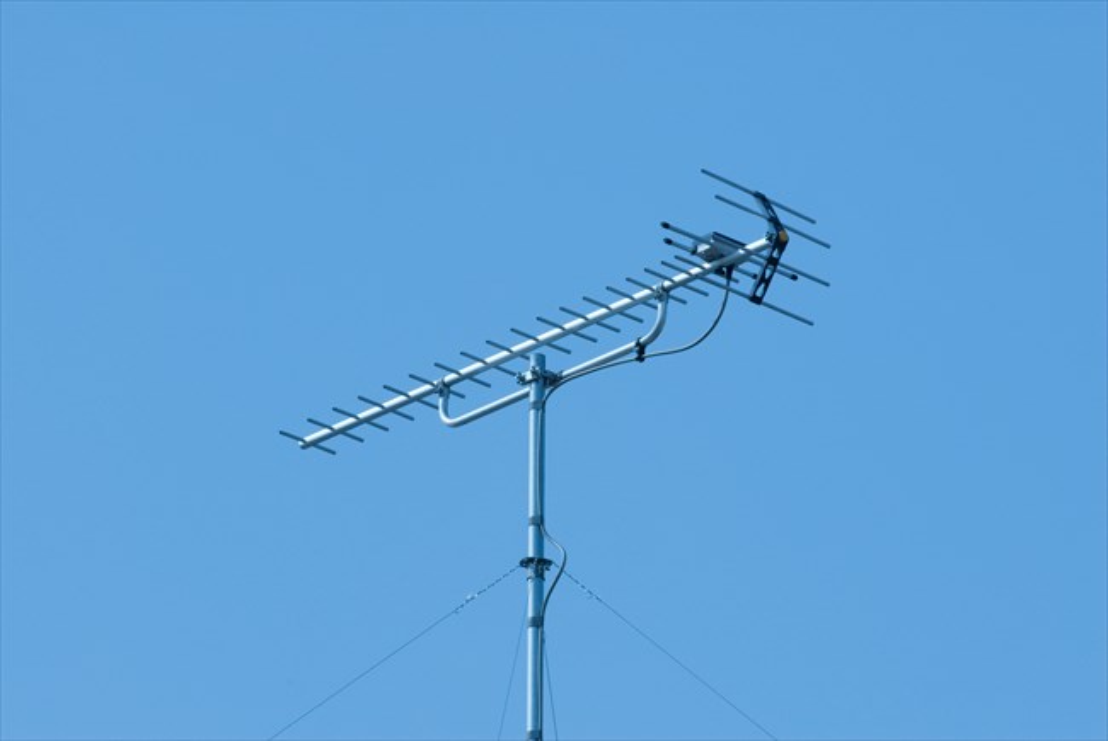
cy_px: 370
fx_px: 9244
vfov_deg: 4.6
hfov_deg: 6.9
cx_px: 554
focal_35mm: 300
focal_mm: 200
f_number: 16
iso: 200
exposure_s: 1/200
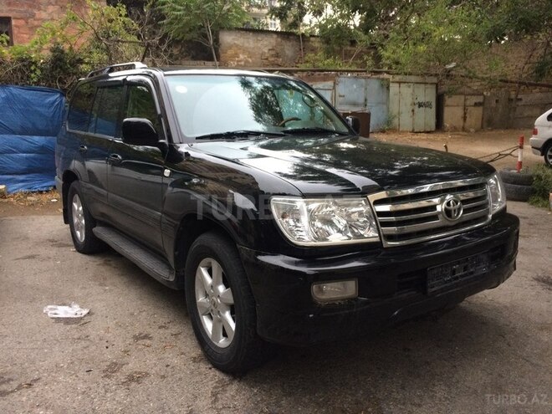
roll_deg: +2.2
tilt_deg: -9.8
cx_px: 276
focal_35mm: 29
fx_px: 462
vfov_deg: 48.2
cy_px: 207
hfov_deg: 61.7
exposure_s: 1/33
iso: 200
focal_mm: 4.15
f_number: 2.2
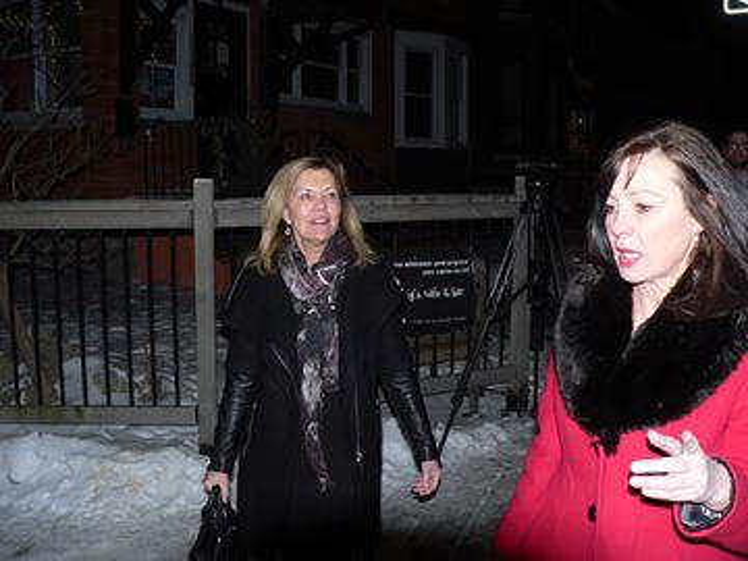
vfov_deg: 39.7
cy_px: 280
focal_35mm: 36
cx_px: 374
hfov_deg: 51.4
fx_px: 778
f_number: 2.8
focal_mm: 6
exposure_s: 1/50
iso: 100
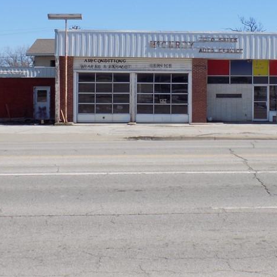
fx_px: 652
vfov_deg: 23.7
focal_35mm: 72
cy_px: 69
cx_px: 232
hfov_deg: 23.5
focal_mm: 6.6
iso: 80
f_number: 3.5
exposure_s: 1/800
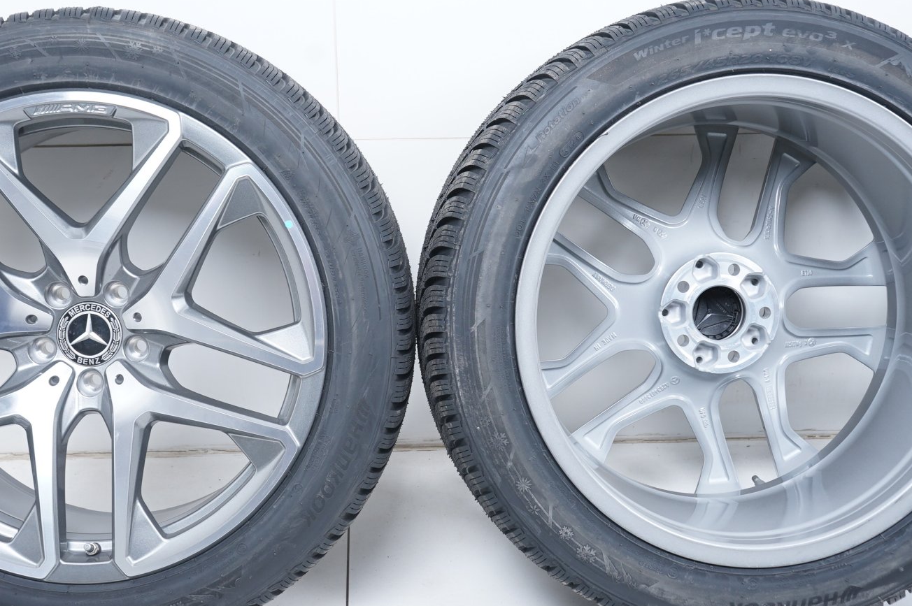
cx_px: 414
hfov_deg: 37.5
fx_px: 1341
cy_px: 286
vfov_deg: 25.5
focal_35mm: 53
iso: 250
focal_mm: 36
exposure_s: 1/125
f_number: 5.6
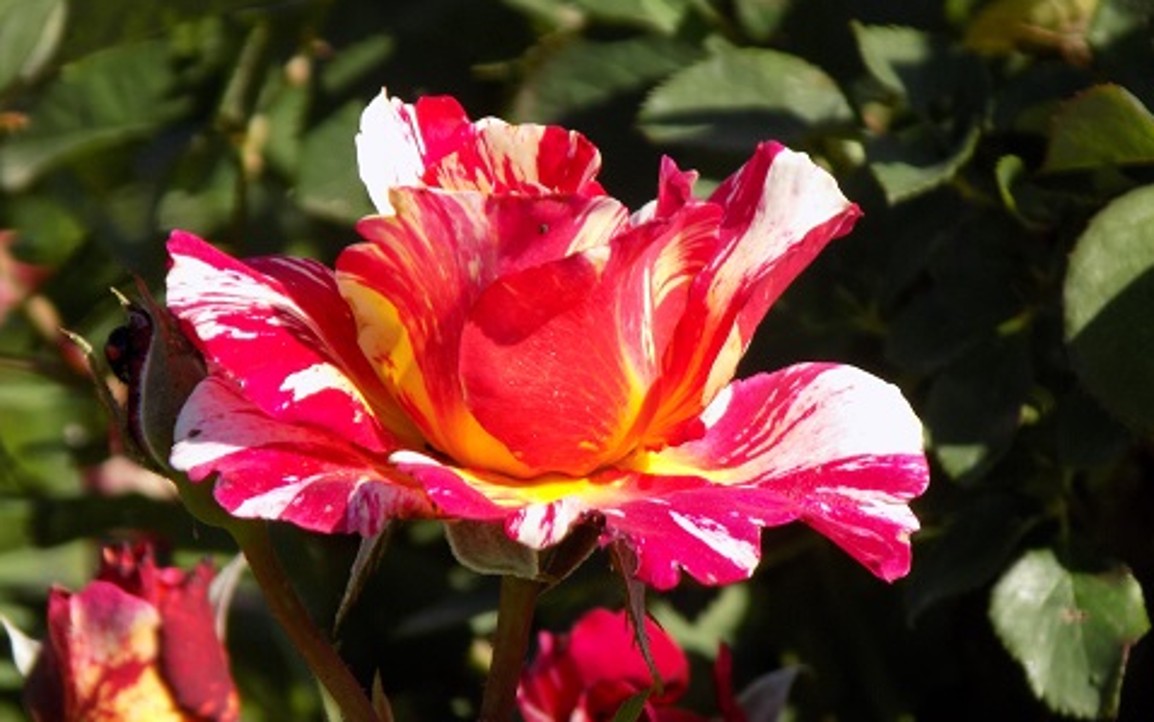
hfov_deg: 3.7
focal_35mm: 572
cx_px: 577
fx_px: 17994
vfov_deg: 2.3
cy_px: 384
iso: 80
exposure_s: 1/200
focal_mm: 95.4
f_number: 5.9
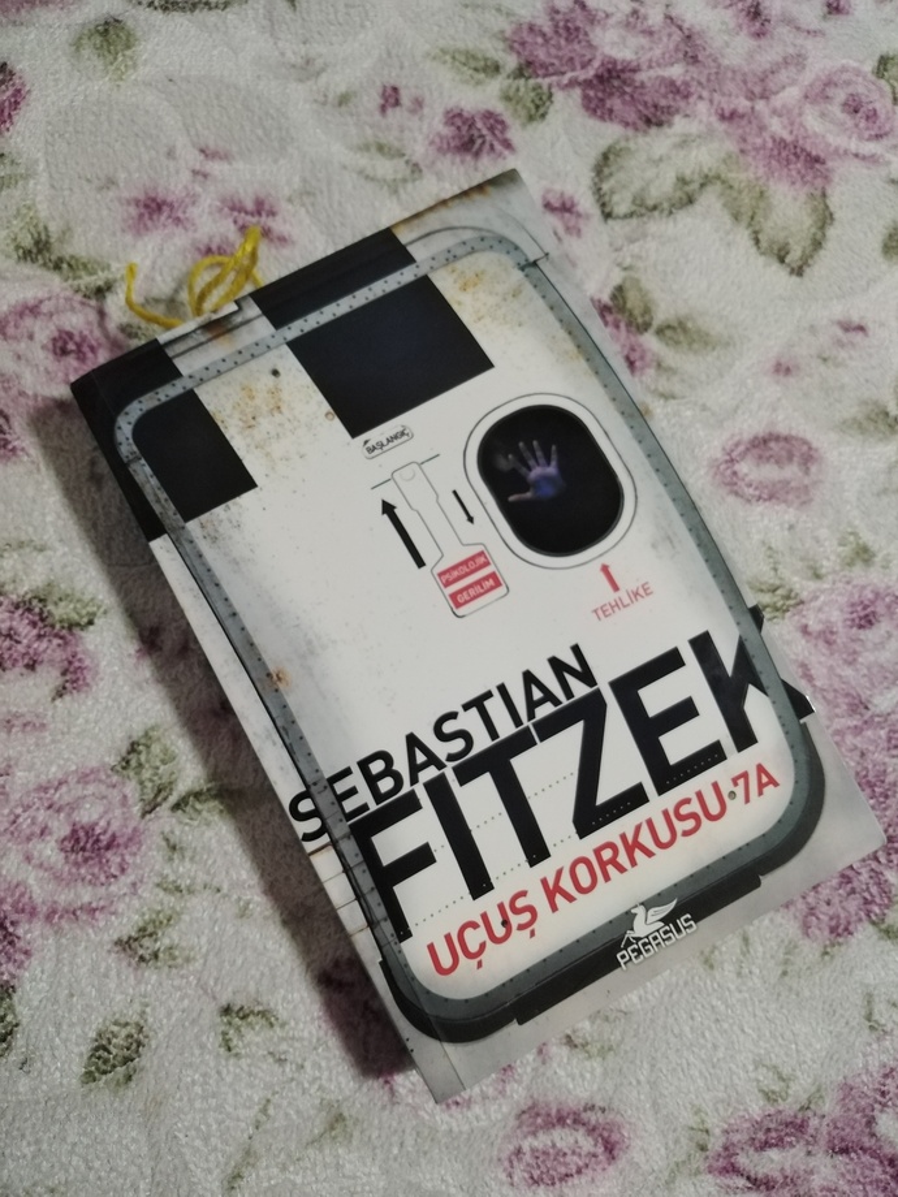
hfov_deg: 53.1
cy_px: 598
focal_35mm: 26
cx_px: 449
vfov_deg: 67.3
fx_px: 899
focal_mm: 3.62
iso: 427
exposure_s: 1/30
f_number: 1.8
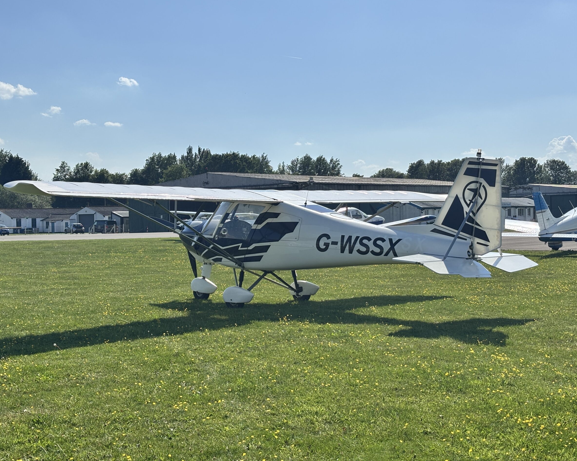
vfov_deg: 27.6
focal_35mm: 55
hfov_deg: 34.1
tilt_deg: -0.5
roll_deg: +1.0
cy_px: 228
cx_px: 277
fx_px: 939
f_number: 1.6
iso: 40
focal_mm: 5.96
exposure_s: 1/6329
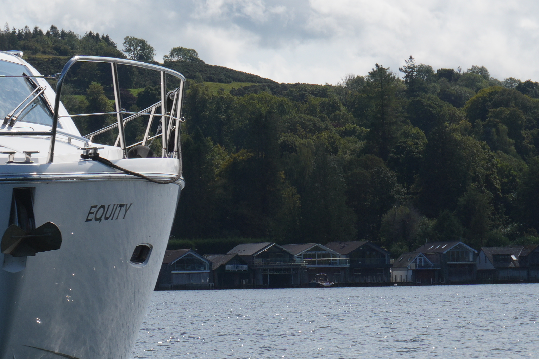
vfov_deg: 7.7
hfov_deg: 11.3
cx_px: -92
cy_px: 151
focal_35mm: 178
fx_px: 2665
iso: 100
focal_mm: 50
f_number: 14
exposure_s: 1/160
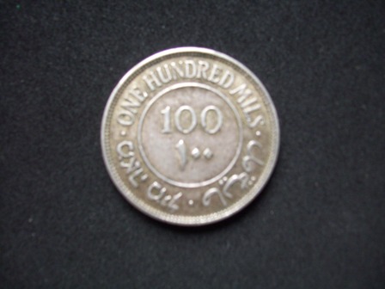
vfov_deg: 41.8
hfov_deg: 54.0
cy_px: 144
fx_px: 378
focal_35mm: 34
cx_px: 192
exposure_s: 1/13
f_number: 2.9
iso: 160
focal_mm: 5.7
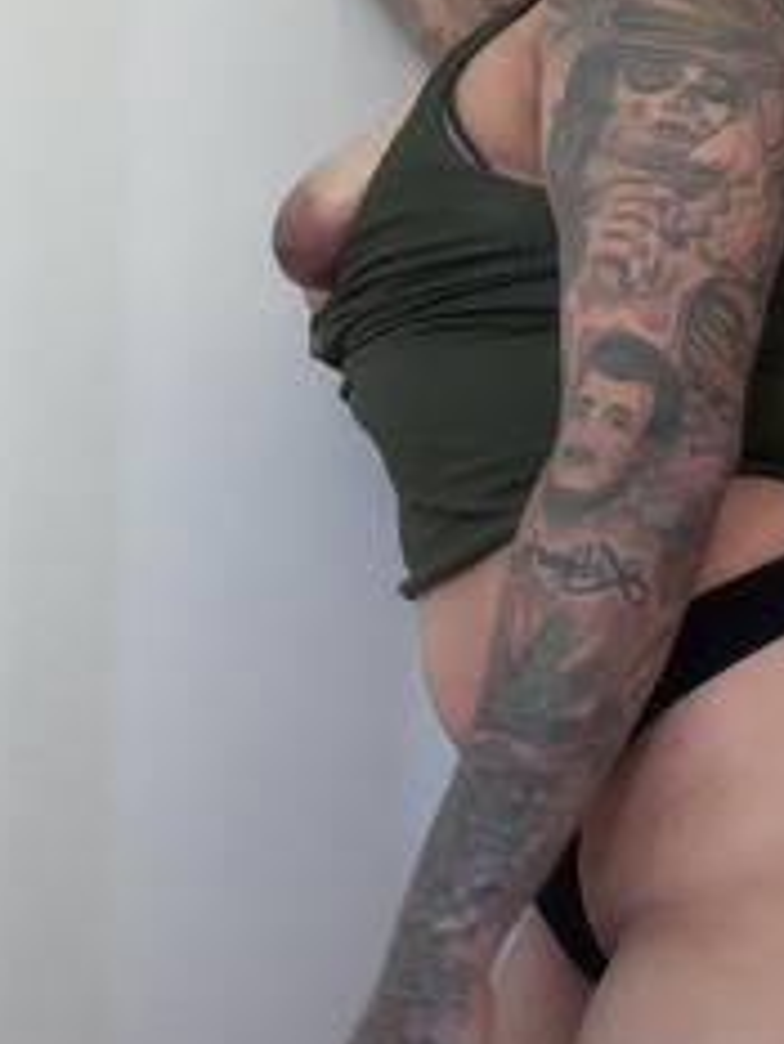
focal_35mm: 48
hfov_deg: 29.7
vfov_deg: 39.6
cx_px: 614
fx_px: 1448
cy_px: 544
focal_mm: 2.66
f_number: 2
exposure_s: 1/30
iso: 200
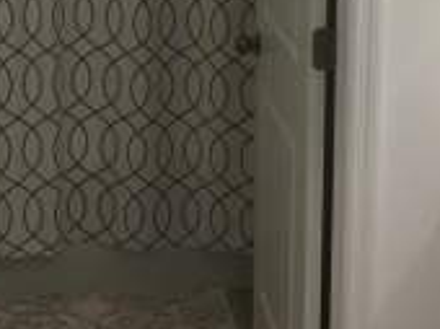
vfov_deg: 17.5
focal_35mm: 82
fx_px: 1041
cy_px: -8
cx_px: 171
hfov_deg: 23.8
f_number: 2.2
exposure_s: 1/30
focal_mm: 4.15
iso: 25
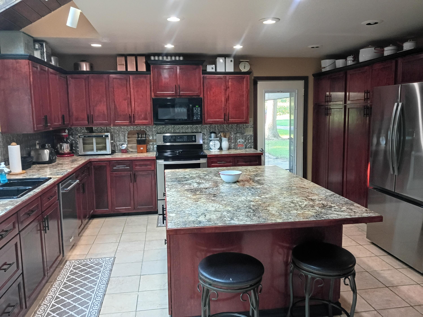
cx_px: 212
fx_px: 342
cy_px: 158
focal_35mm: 28
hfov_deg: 63.4
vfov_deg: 49.7
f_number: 2.2
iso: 1769
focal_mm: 3.42
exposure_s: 1/30
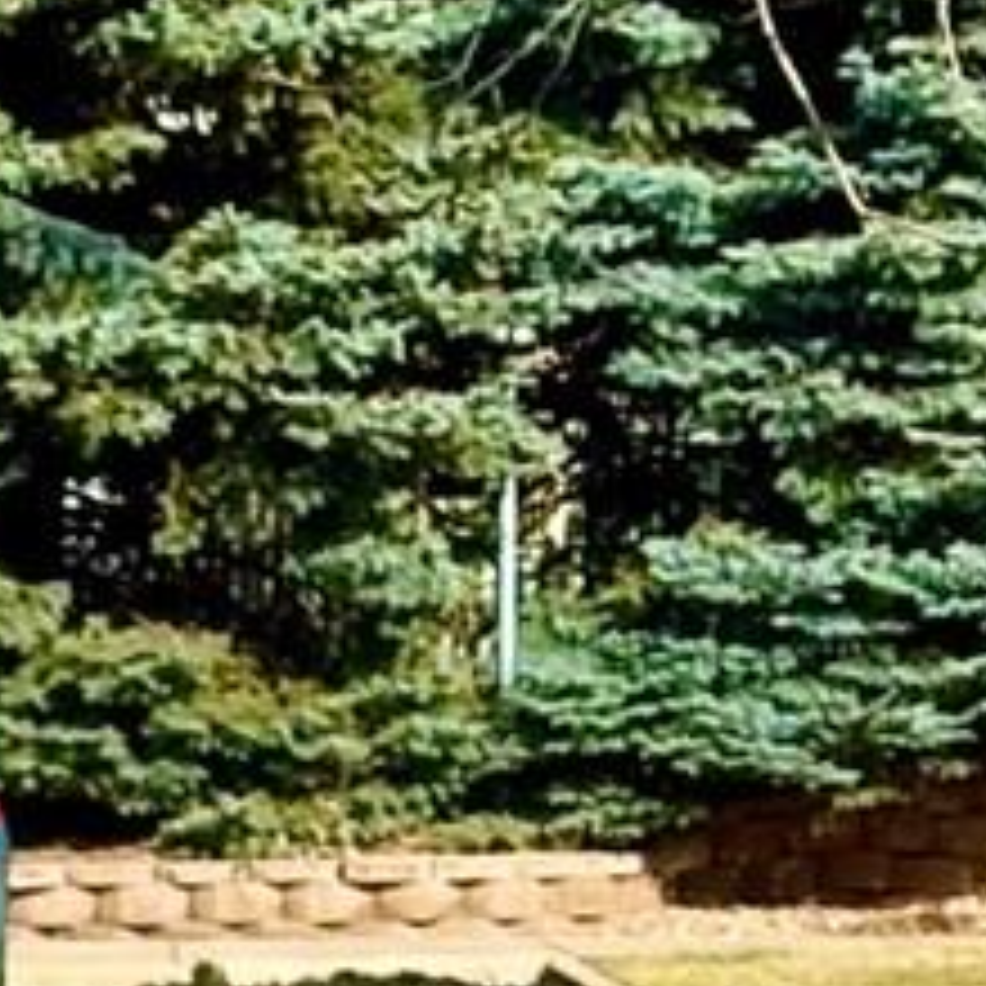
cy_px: 2638
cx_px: -1940
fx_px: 10828
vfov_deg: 5.0
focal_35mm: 336
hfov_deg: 5.0
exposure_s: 1/2451
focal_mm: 5.96
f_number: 1.6
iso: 32
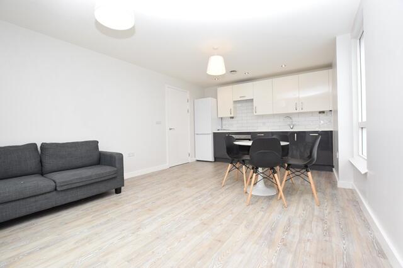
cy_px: 134
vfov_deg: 77.3
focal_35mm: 15
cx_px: 202
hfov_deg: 100.4
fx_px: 168
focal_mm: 10
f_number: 5.6
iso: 640
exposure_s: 1/125
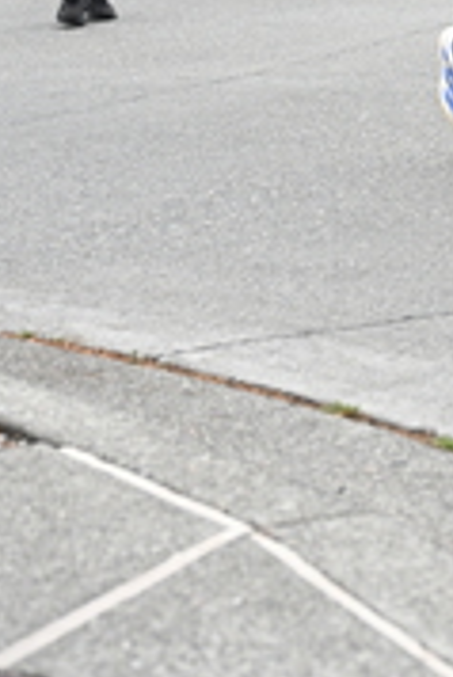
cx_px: 660
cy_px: -316
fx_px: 3089
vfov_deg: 12.0
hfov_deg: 8.2
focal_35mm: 164
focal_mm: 53
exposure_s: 1/800
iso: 1600
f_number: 4
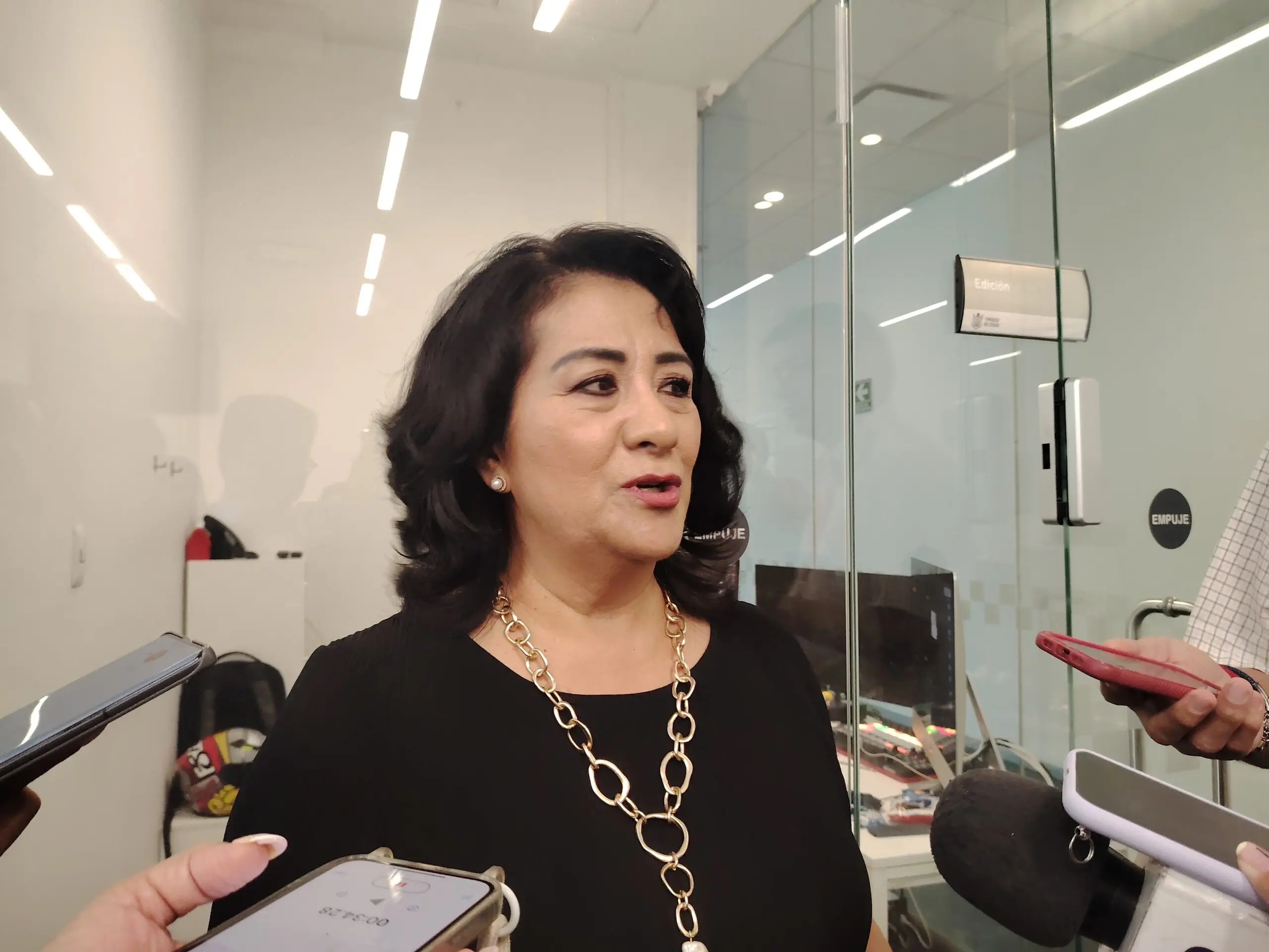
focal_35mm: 24
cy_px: 476
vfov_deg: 56.8
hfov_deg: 71.6
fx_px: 880
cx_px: 634
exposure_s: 1/120
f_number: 1.75
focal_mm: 5.25
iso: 3950
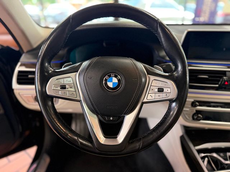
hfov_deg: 71.6
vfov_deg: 56.8
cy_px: 86
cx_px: 115
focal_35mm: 24
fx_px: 159
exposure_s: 1/120
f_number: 1.78
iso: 400
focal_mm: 6.76
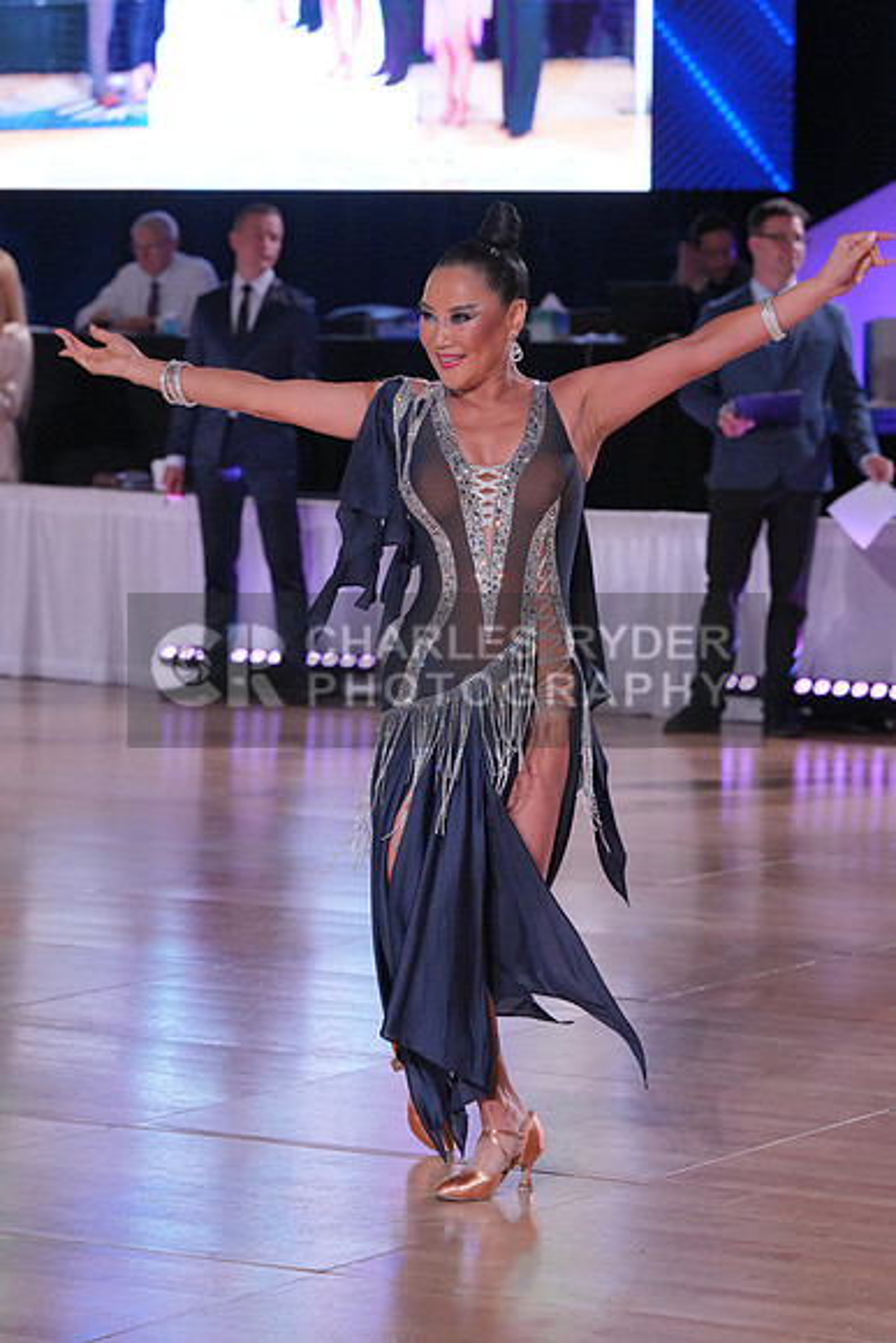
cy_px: 672
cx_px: 448
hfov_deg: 10.4
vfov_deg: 15.5
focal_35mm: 132
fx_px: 4925
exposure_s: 1/400
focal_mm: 132
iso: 5000
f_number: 7.1
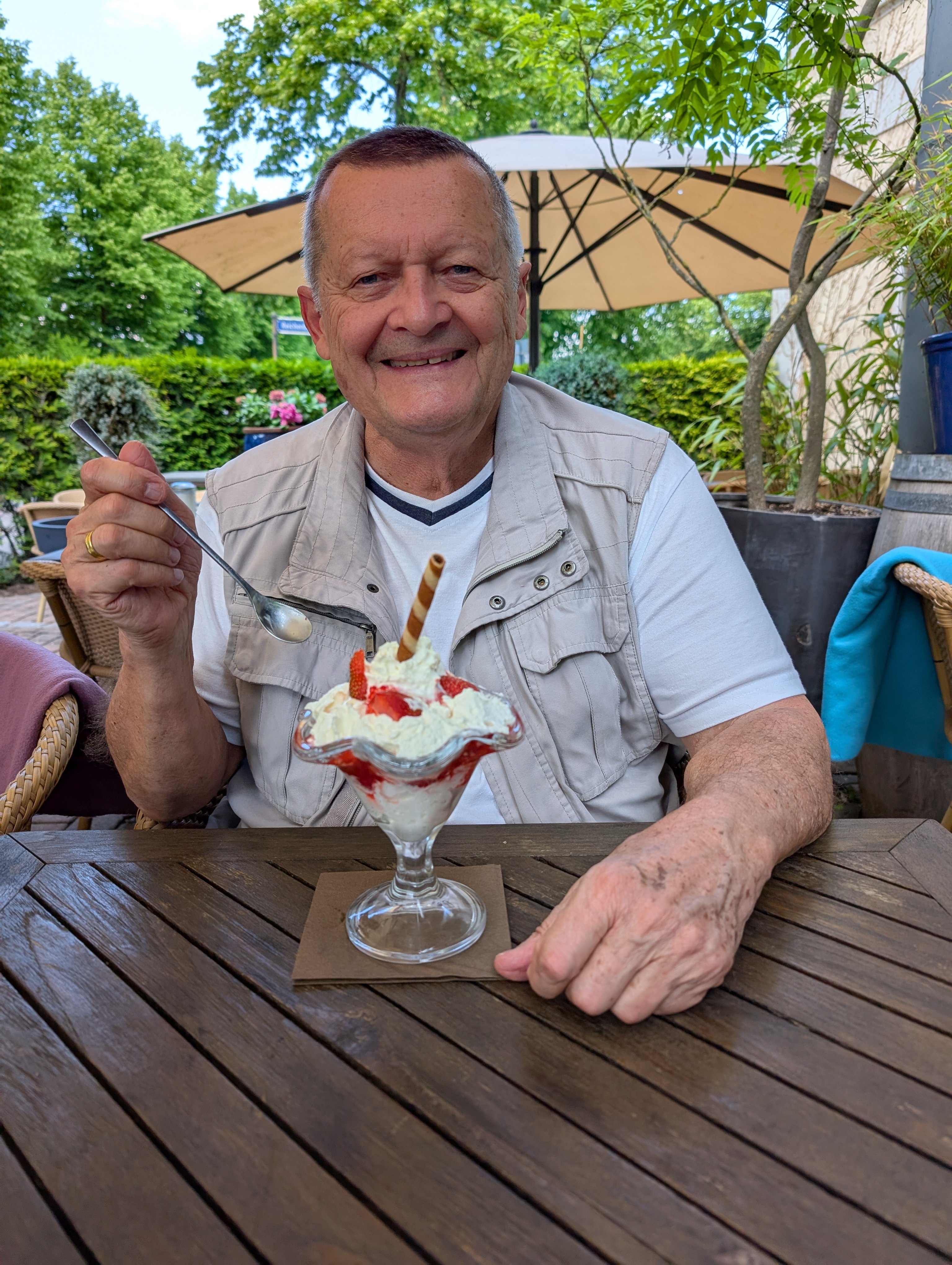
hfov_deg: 56.9
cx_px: 476
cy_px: 632
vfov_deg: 71.5
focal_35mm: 24
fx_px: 878
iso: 25
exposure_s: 1/165
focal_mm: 6.9
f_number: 1.68
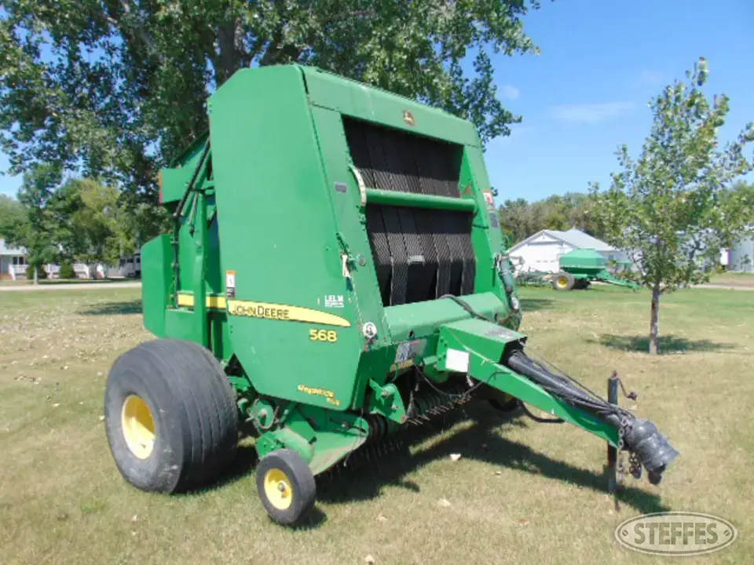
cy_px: 282
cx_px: 377
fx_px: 545
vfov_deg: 54.9
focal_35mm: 25
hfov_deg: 69.4
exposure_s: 1/200
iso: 80
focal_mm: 4.5
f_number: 7.7
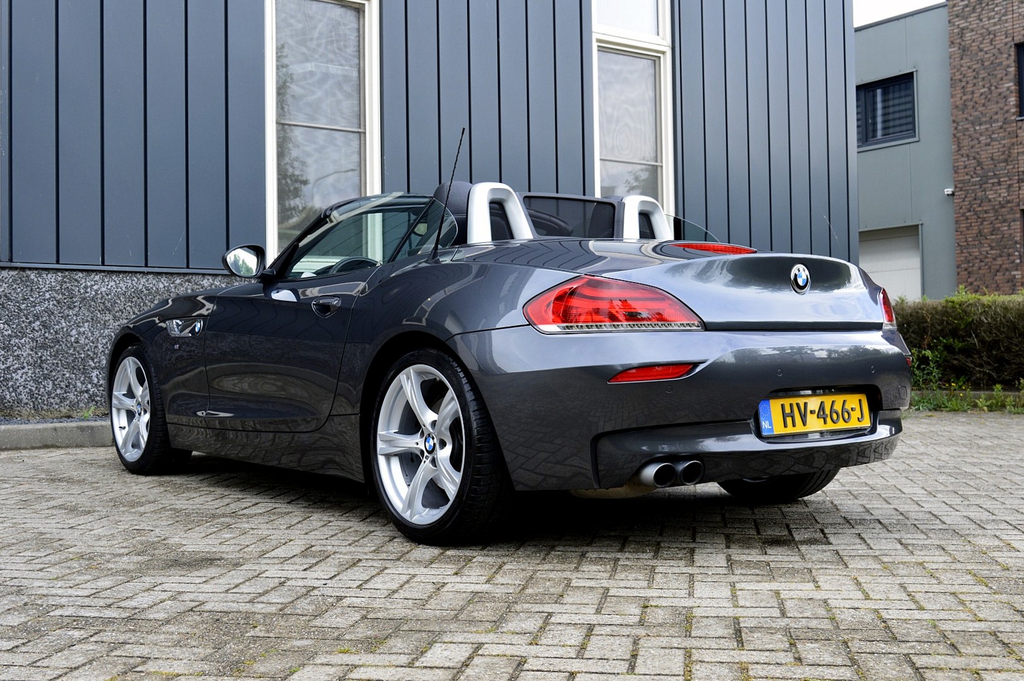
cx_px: 512
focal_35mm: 44
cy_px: 340
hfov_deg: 45.0
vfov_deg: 30.8
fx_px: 1236
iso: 400
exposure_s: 1/125
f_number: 9
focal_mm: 29
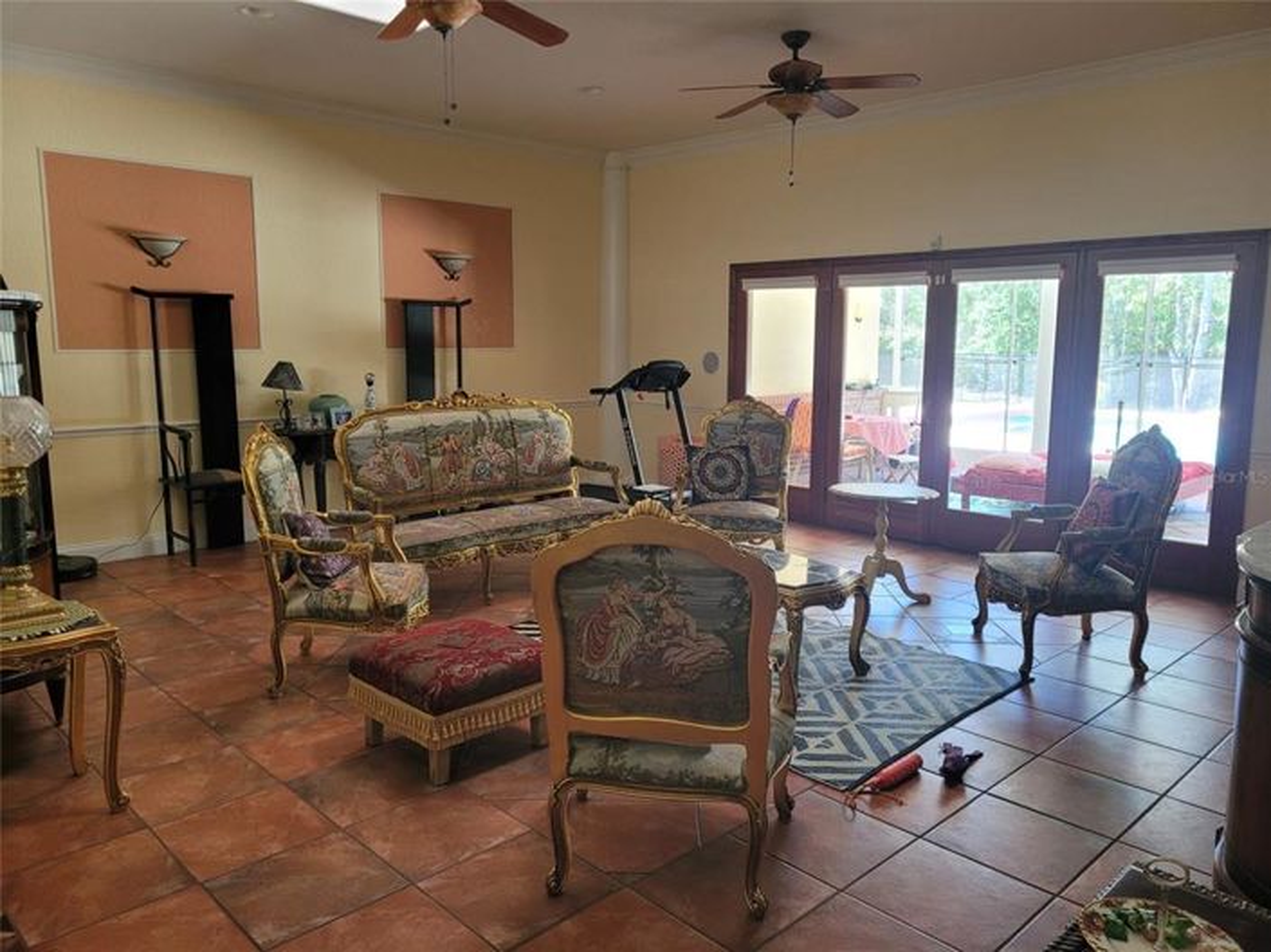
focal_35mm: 26
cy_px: 476
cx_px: 636
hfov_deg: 67.3
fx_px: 954
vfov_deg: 53.0
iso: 200
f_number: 1.8
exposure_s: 1/60
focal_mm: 5.4
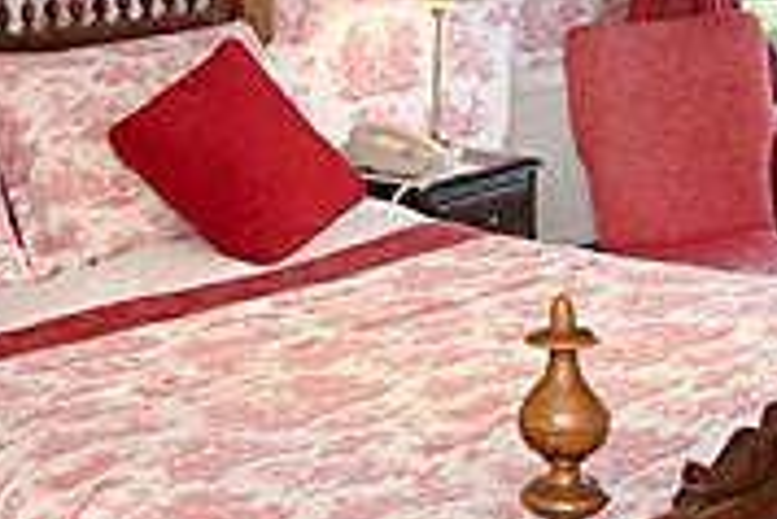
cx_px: 388
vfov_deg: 14.9
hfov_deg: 22.4
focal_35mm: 91
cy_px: 52
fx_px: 1966
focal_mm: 24
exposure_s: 1/60
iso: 400
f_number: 5.6
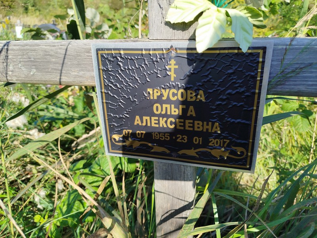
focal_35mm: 24
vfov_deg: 56.8
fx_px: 220
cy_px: 119
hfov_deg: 71.6
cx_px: 158
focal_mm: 5.31
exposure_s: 1/580
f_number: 1.7
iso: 50
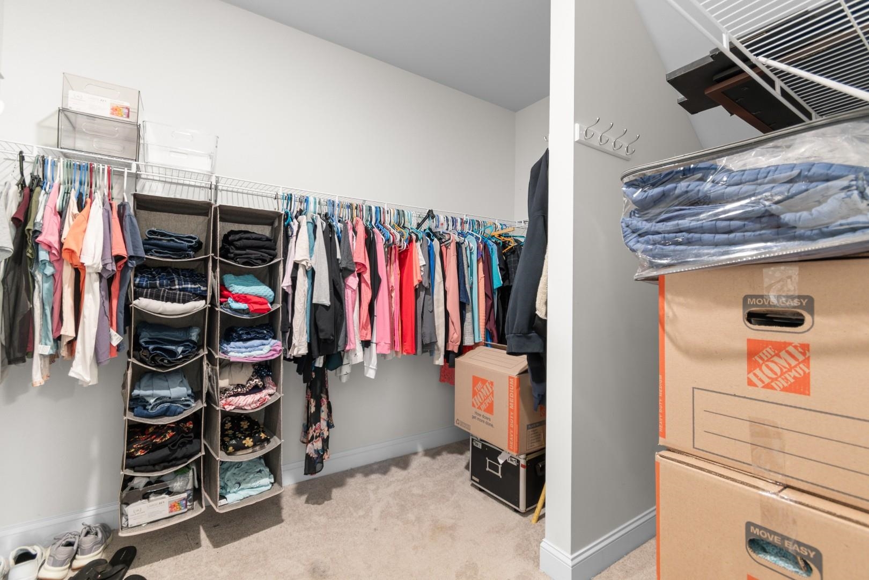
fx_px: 362
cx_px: 434
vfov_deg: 77.3
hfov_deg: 100.4
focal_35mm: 15
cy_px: 290
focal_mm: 10
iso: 100
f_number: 4.5
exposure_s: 1.6
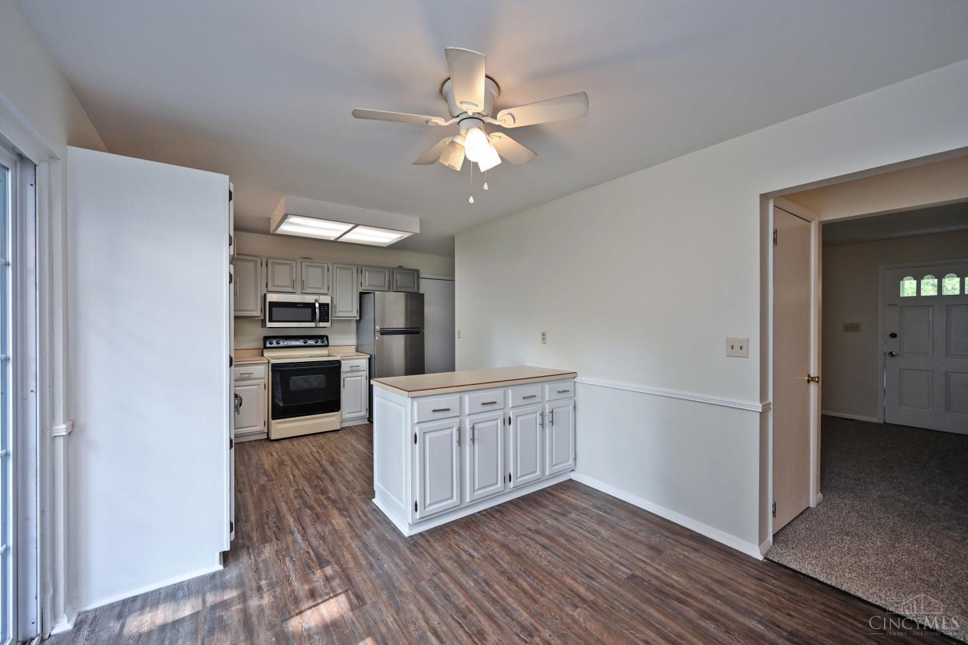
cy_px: 322
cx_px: 484
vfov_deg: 81.2
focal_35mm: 14
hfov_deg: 104.3
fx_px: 376
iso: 200
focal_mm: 14
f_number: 4
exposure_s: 1/60
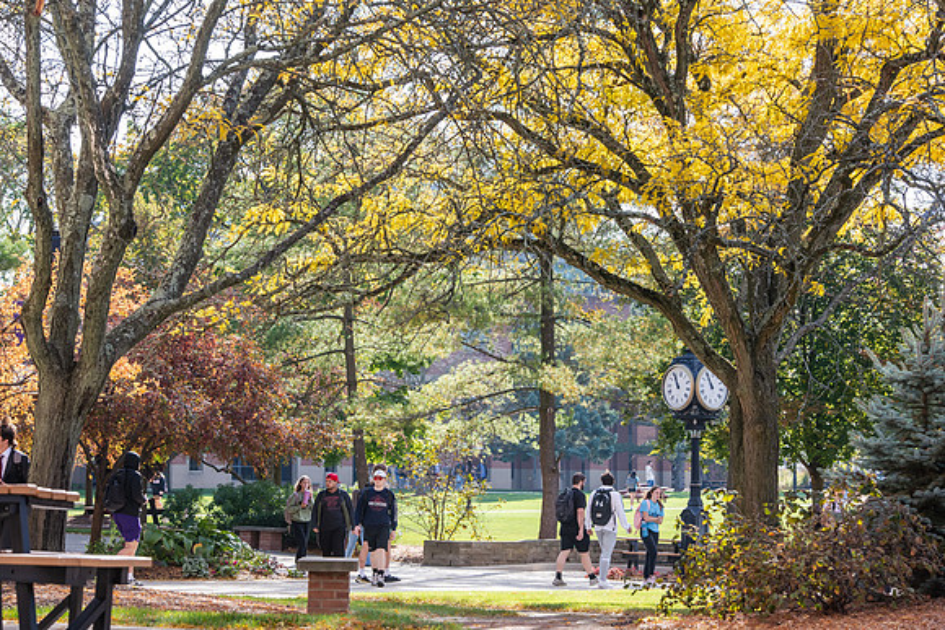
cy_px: 315
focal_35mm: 105
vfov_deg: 13.0
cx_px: 472
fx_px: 2757
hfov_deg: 19.5
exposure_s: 1/250
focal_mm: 105
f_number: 8
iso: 400
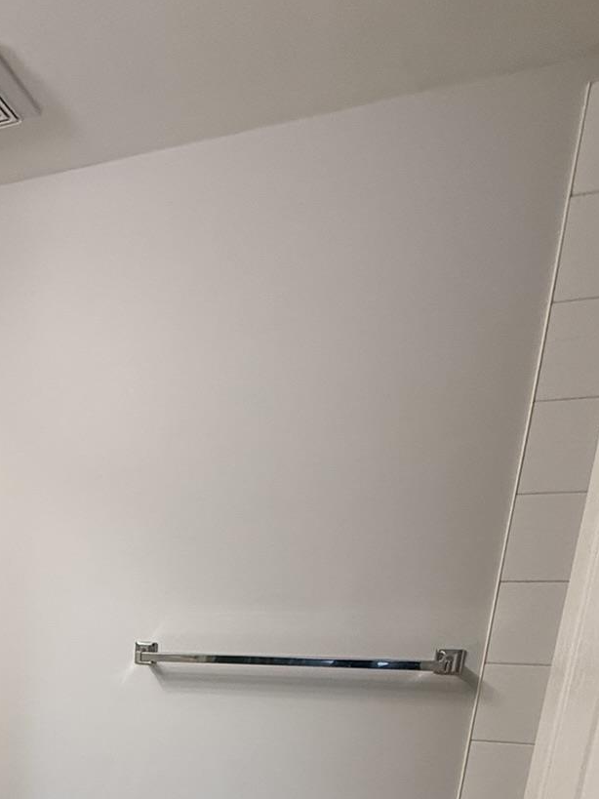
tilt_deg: -18.2
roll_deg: +0.1
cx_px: 9
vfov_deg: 42.7
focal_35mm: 35
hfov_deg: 36.8
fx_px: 808
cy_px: 855
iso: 200
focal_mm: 2.22
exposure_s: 1/120
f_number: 2.2
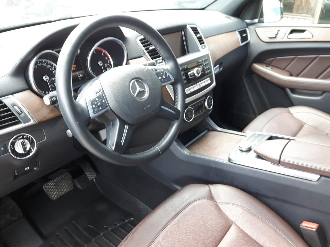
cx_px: 165
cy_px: 124
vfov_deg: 45.4
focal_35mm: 31
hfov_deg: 58.4
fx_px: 296
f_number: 1.9
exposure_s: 1/33
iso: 80
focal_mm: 3.7
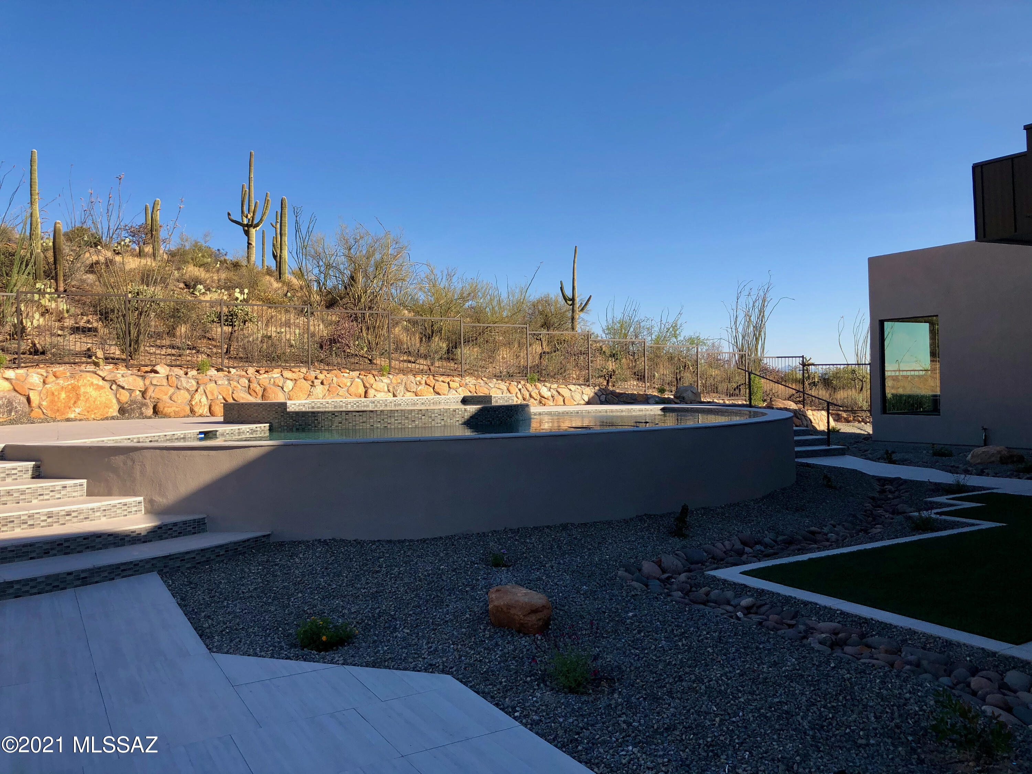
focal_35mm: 28
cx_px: 516
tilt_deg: +0.8
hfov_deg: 63.4
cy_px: 387
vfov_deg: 49.7
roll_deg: +1.1
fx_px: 835
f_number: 1.8
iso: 20
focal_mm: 3.99
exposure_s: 1/1372
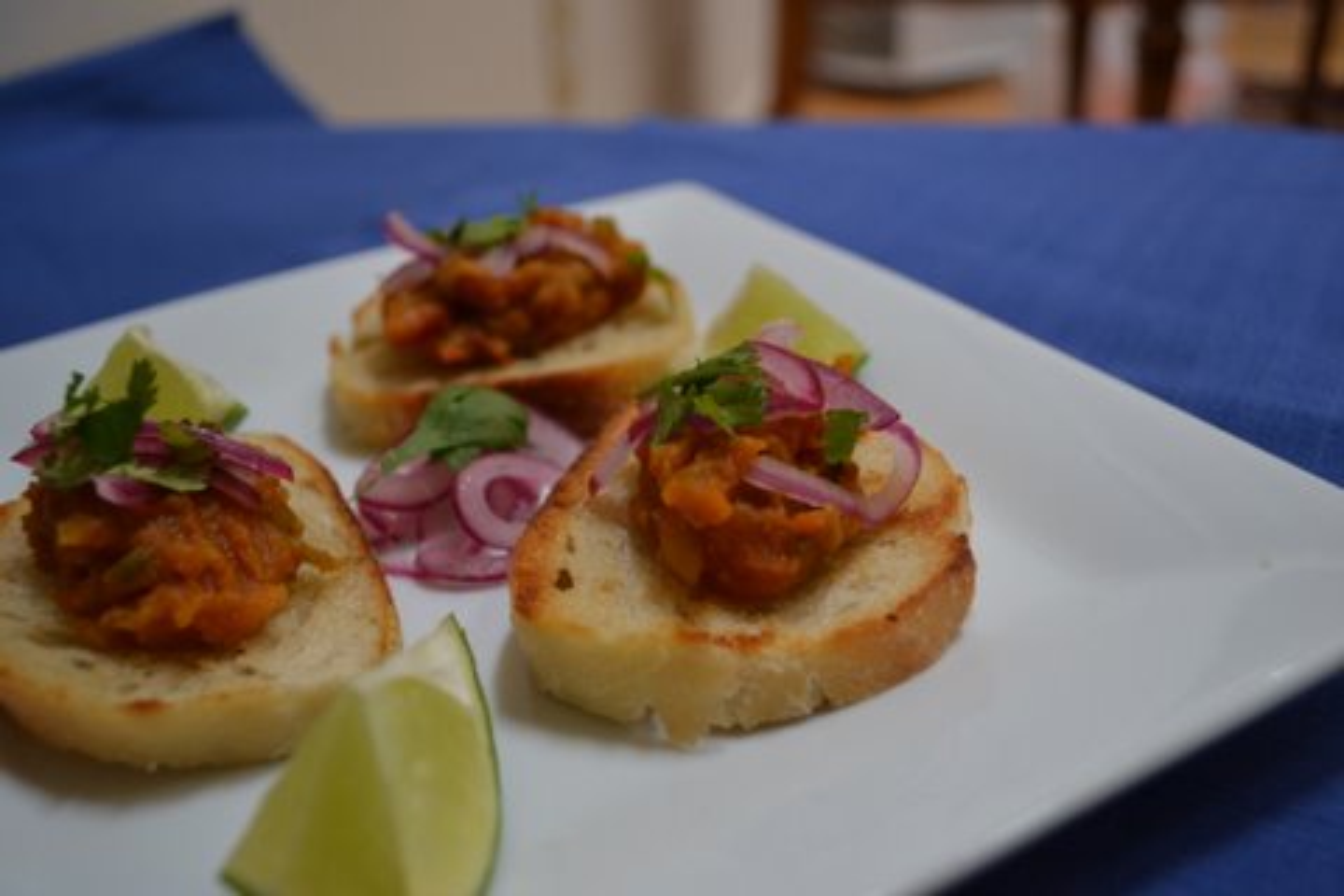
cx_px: 672
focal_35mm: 33
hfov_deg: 57.2
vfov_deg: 40.0
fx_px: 1232
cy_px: 448
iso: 800
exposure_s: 1/15
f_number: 3.8
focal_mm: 22
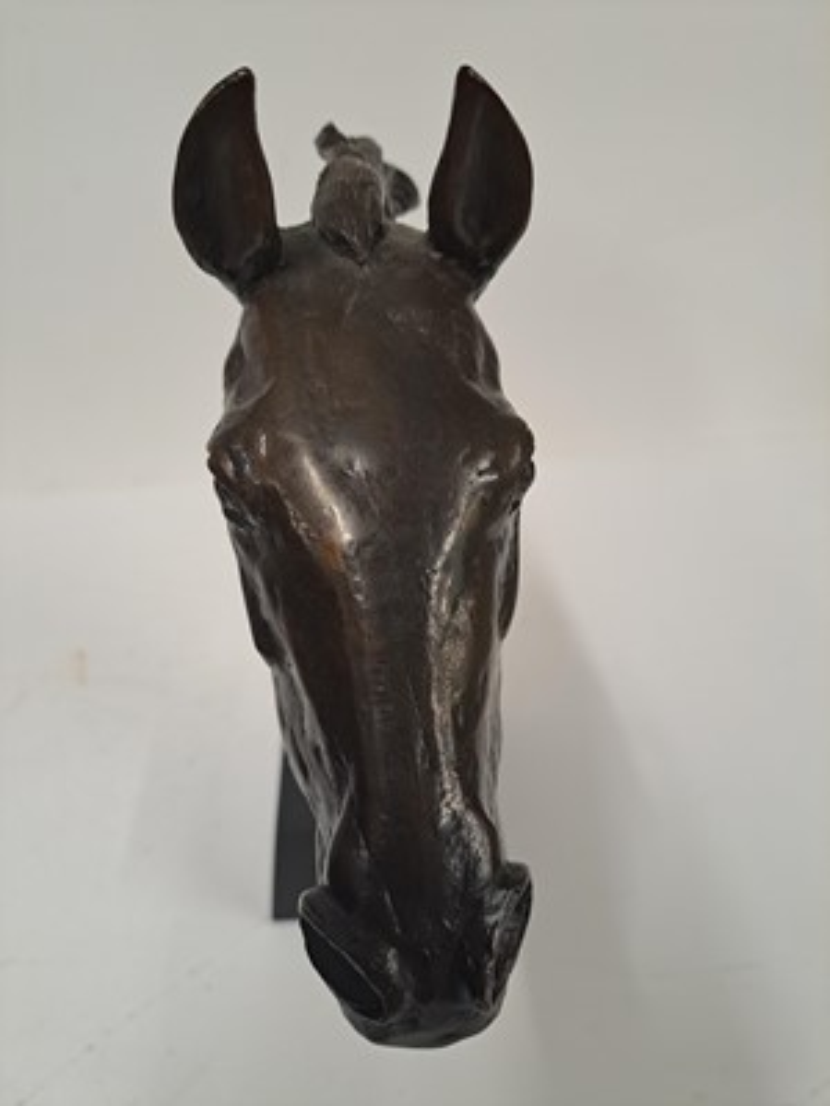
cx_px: 415
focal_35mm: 24
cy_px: 553
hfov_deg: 56.8
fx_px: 767
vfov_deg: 71.6
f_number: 1.8
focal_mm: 5.23
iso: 100
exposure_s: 1/50
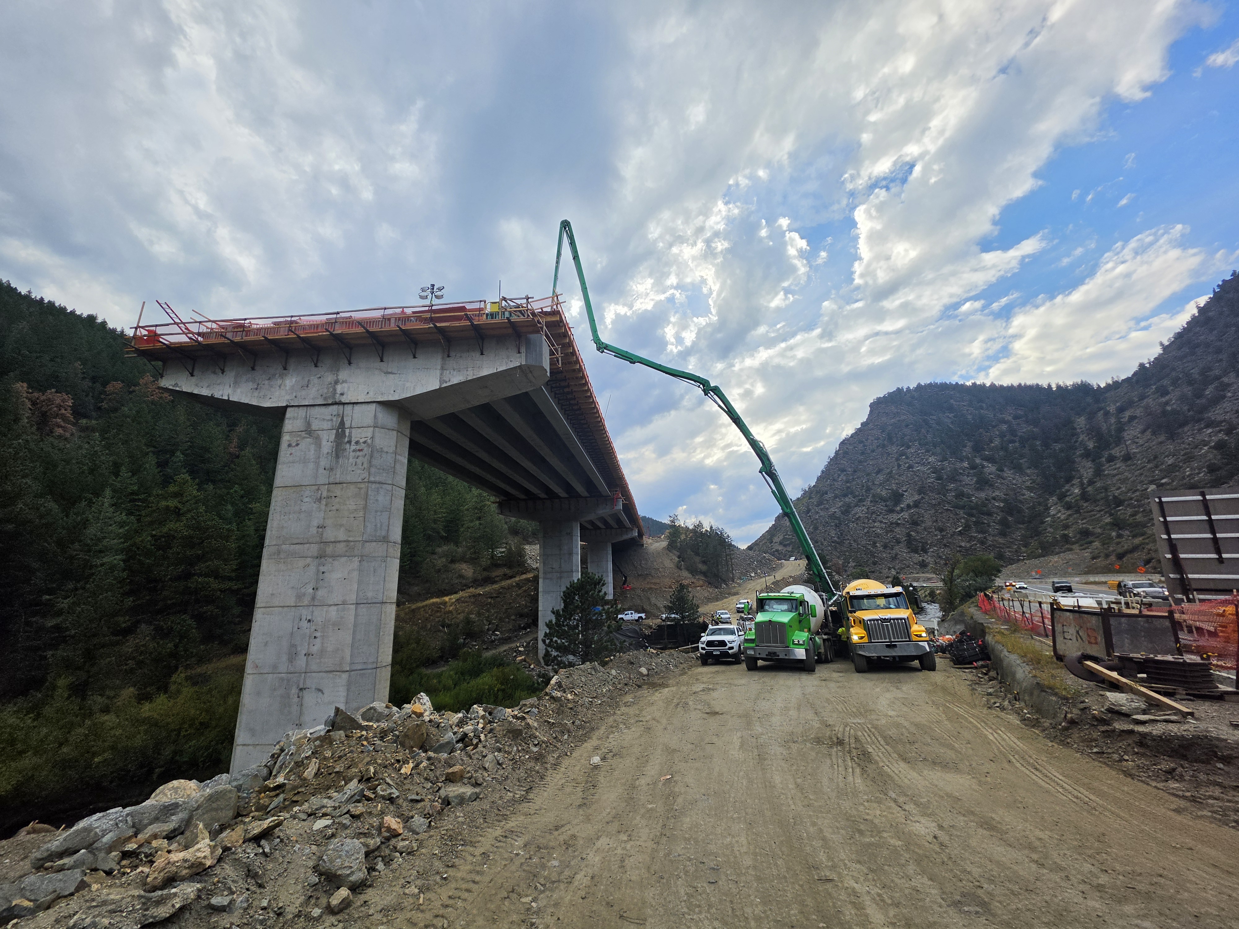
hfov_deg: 106.2
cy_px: 464
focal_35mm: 13
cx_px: 620
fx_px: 465
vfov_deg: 89.9
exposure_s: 1/1030
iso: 32
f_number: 1.9
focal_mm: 2.2
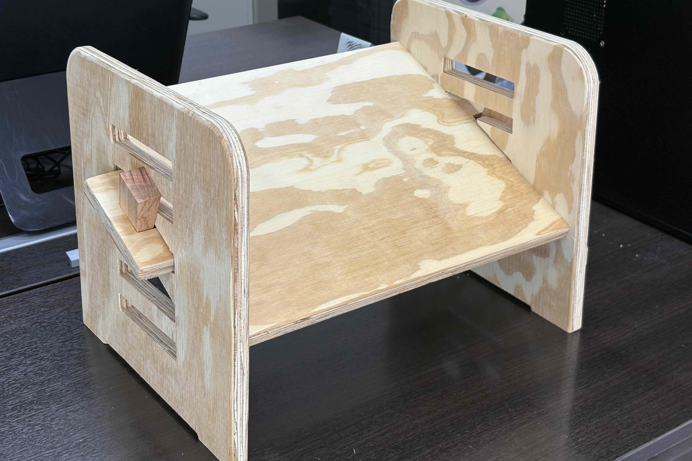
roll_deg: +0.6
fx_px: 1057
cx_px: 344
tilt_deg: -25.4
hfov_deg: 36.2
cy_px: 216
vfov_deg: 24.6
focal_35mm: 55
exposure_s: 1/50
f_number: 1.6
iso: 40
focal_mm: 5.96
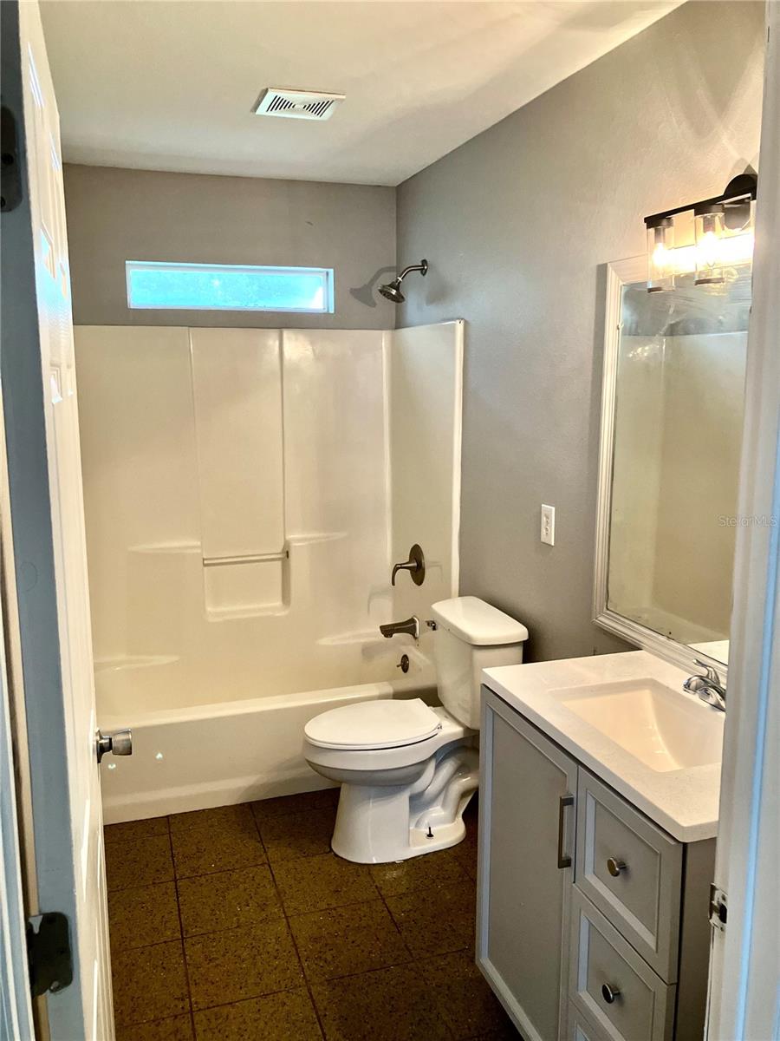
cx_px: 390
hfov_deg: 49.7
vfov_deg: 63.4
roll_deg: -0.4
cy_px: 520
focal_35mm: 28
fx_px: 841
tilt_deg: -7.7
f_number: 1.8
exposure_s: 1/60
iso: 200
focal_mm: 3.99
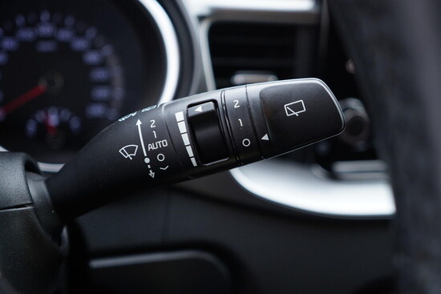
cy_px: 147
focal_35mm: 36
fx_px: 441
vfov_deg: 36.9
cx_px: 220
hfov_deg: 53.1
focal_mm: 24
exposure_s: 1/40
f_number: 2.8
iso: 250
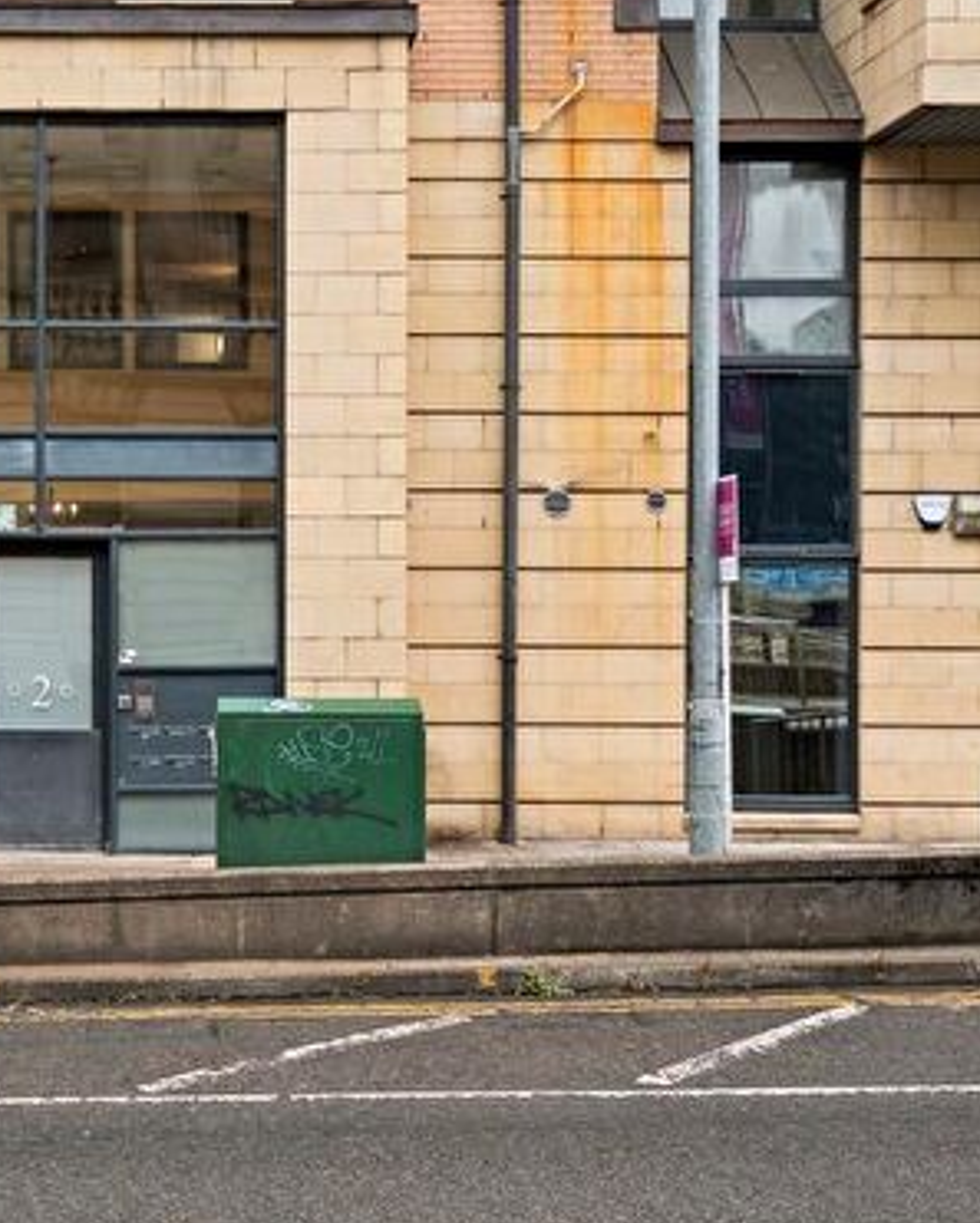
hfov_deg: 24.0
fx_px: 2247
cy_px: 612
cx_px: 106
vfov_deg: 30.5
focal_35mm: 62
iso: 250
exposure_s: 1/500
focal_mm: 35
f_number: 4
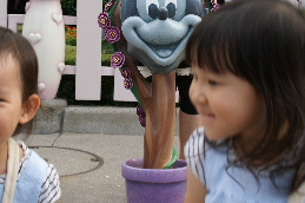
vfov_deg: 14.6
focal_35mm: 93
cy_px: 36
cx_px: 131
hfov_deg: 21.9
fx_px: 786
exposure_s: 1/60
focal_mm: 35
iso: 100
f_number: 7.1
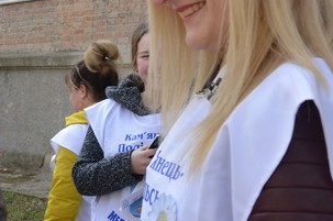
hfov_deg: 18.8
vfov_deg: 12.7
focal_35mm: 107
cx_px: 34
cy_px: 190
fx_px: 988
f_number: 5.6
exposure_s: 1/125
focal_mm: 18
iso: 100
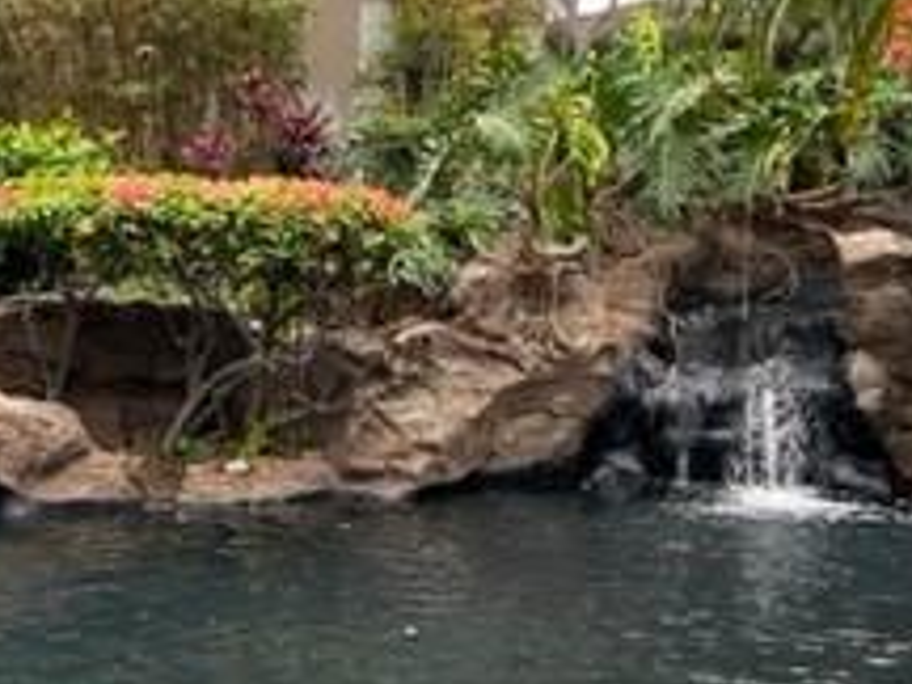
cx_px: 384
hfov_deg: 25.3
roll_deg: -2.5
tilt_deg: -2.7
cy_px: 253
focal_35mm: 77
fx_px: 2029
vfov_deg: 19.1
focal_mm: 5.7
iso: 50
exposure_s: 1/808
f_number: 1.5
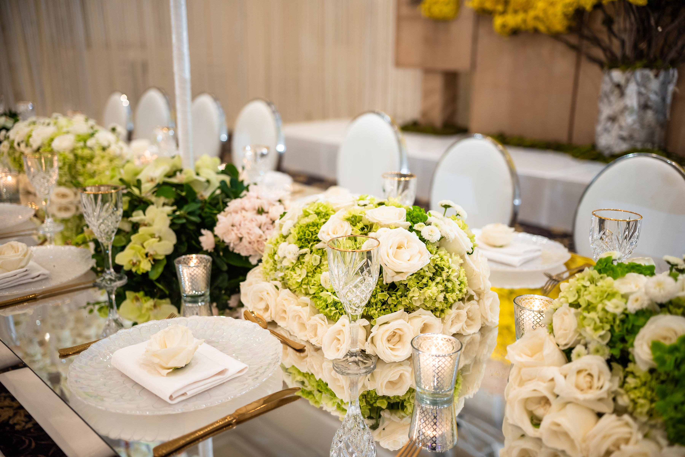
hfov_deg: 54.3
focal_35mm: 35
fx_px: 668
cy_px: 228
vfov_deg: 37.8
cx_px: 342
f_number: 2.2
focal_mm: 35
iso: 400
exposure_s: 1/125
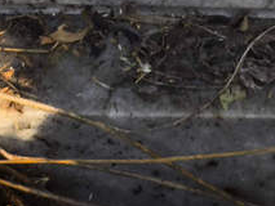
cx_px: 336
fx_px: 1494
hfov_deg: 10.3
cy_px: -165
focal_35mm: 188
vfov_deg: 7.7
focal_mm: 4.71
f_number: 1.7
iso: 50
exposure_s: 1/161
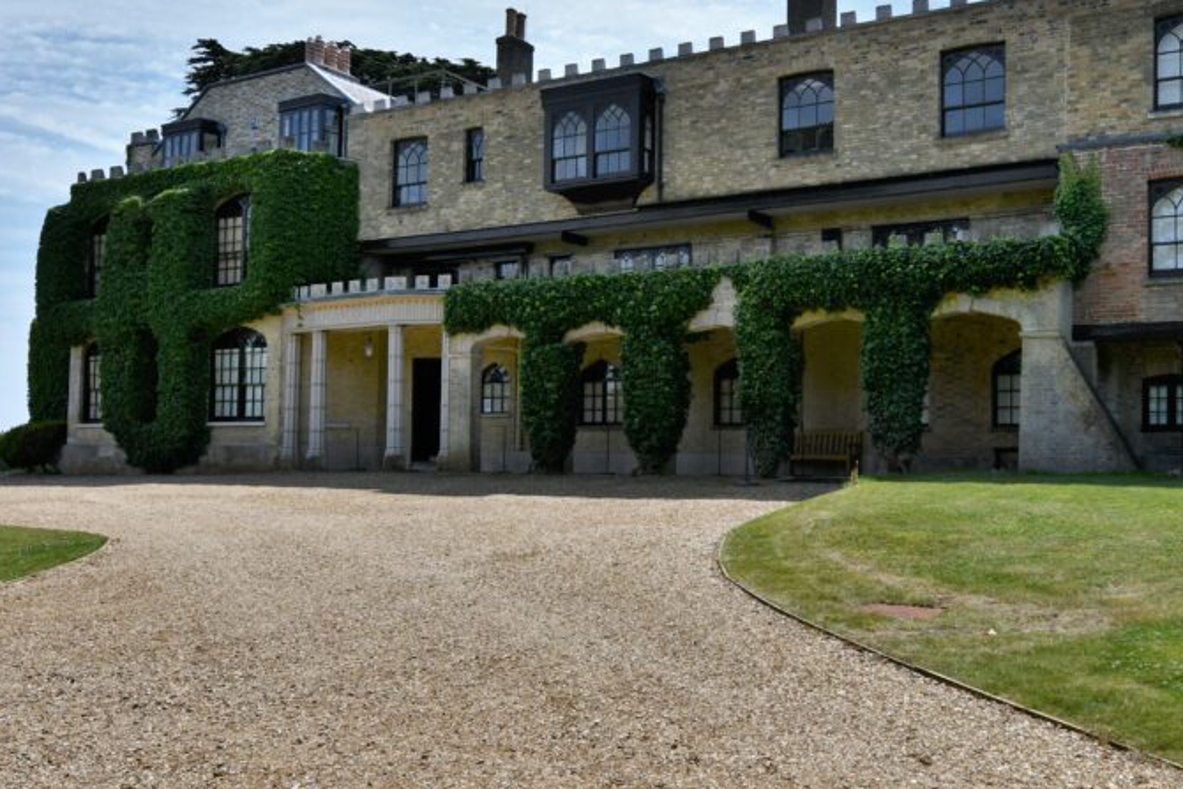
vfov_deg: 49.5
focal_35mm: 26
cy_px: 357
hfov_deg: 67.2
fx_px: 855
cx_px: 802
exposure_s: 1/640
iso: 125
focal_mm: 17
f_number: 8
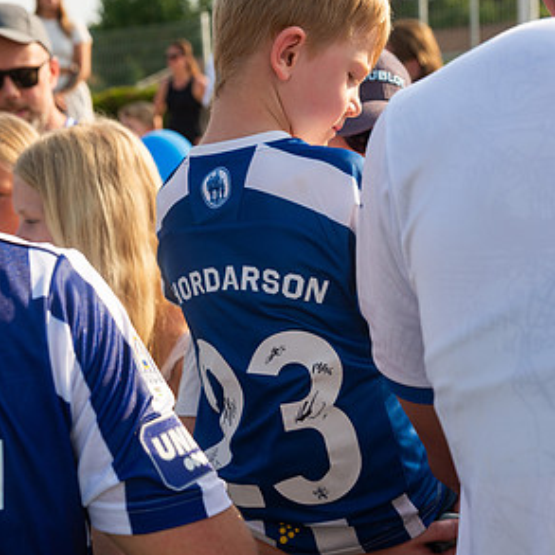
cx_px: 278
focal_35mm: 60
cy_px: 358
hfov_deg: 28.6
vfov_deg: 28.5
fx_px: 1088
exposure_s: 1/1600
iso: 360
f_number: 4
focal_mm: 46
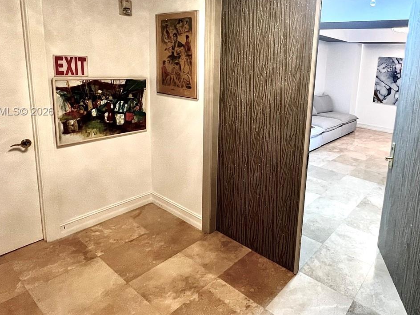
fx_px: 267
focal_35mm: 22
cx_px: 271
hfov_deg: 74.6
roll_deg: -4.2
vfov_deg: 60.0
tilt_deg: -9.6
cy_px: 112
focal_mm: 1.57
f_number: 1.8
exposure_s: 1/60
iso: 160
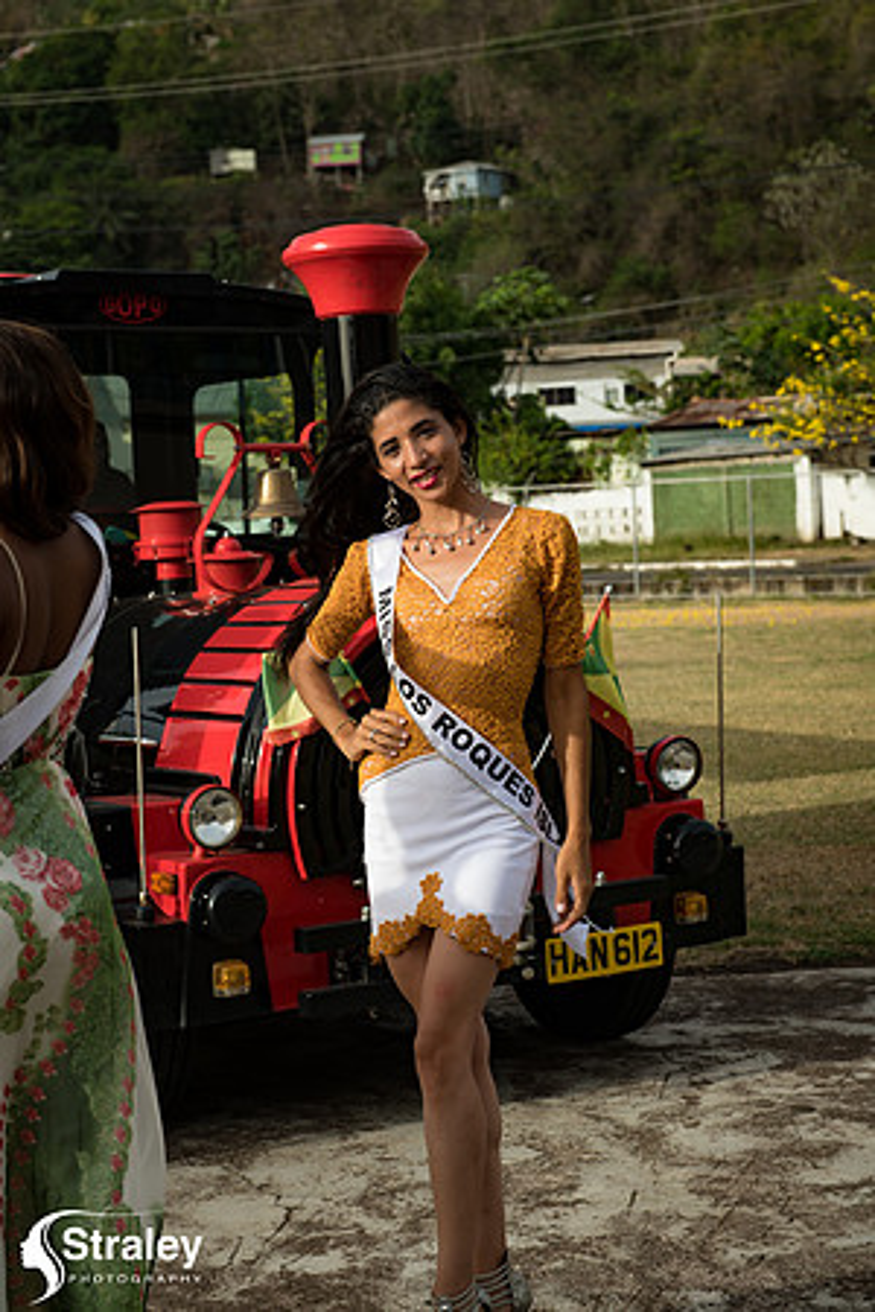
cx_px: 438
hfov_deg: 19.5
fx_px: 2552
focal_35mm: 70
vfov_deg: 28.8
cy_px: 656
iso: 80
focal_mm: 70
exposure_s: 1/250
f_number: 6.3
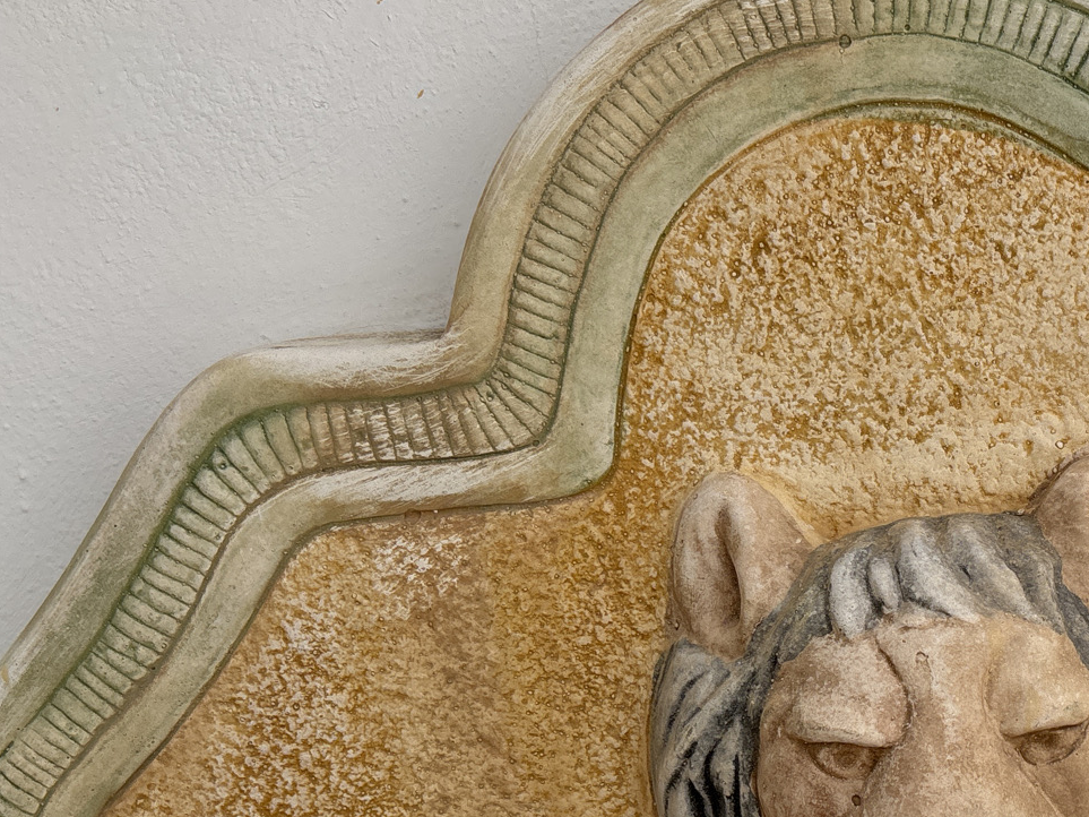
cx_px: 956
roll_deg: +2.4
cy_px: 621
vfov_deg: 26.6
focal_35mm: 54
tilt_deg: -14.4
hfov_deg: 33.9
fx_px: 1699
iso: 50
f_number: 1.6
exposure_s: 1/3534
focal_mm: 5.96
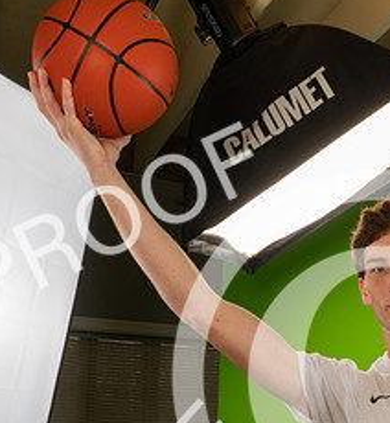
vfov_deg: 27.0
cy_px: 405
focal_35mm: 63
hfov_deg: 25.1
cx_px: 378
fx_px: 838
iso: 800
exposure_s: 1/60
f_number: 20
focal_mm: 24
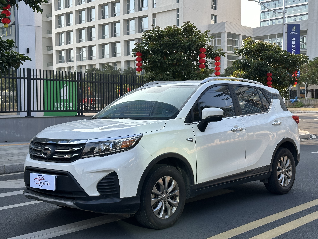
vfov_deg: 30.3
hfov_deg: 39.7
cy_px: 120
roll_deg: -0.6
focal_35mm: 48
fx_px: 441
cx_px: 159
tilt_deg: -1.1
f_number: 1.78
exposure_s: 1/903
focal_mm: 6.86
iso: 64
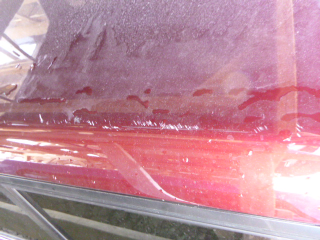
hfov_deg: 69.4
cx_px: 160
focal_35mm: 25
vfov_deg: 54.9
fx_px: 231
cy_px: 120
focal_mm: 4.5
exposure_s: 1/20
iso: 800
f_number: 3.9
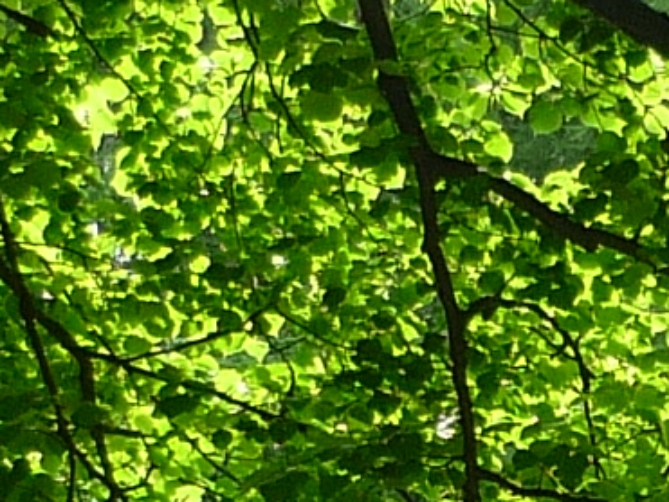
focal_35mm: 228
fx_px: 4405
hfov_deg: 8.6
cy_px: 701
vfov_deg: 6.4
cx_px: 750
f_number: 2.8
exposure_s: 1/100
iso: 100
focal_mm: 5.5
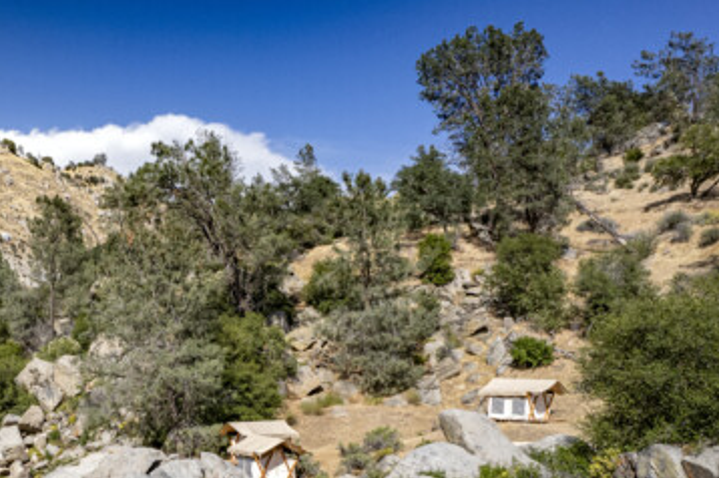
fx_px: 858
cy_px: 464
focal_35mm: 43
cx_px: 106
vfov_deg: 29.3
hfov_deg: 42.6
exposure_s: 1/80
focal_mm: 8.38
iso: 100
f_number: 2.8
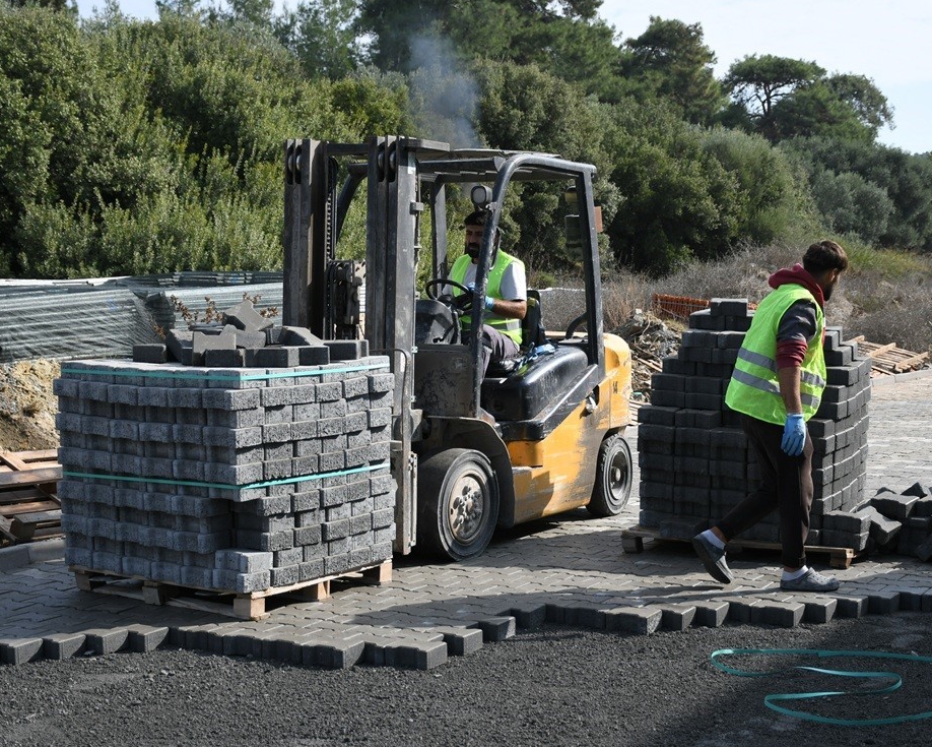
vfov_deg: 26.2
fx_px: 1600
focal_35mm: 58
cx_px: 465
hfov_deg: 32.5
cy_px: 375
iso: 100
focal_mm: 34
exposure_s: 1/640
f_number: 4.2
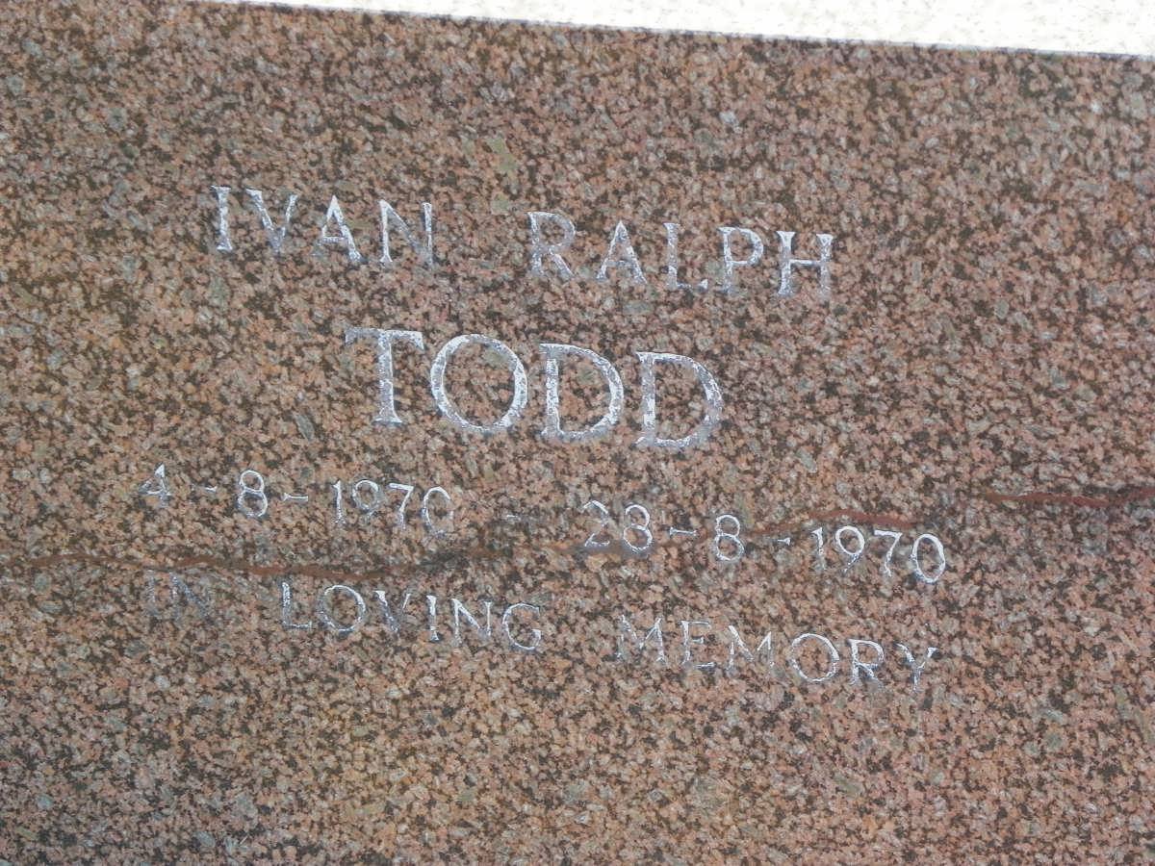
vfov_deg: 9.7
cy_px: 433
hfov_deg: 12.9
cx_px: 578
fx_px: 5105
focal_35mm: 153
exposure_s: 1/60
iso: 100
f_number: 4.5
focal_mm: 27.2
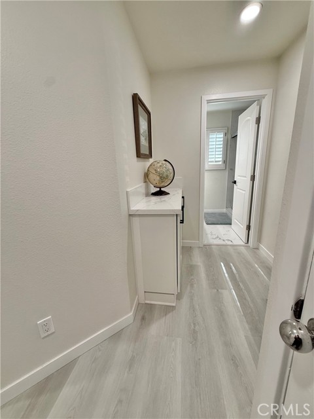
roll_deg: +3.2
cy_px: 210
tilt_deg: -13.2
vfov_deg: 102.1
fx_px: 169
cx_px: 157
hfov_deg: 85.7
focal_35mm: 14
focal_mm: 2.22
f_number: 2.2
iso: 160
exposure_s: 1/120
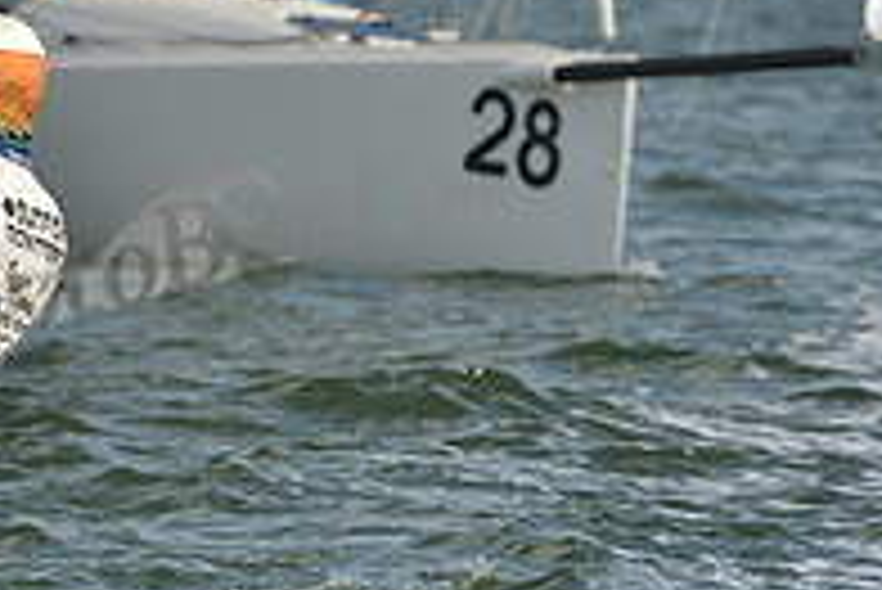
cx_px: -356
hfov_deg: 2.5
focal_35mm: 830
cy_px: 83
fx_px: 20349
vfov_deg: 1.7
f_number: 9
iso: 280
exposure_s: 1/1000
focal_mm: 280
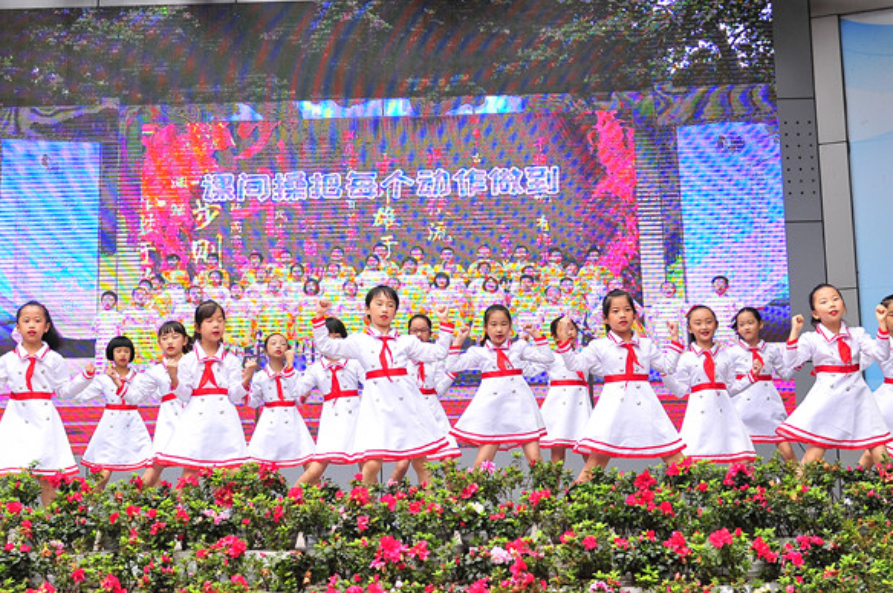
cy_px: 193
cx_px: 404
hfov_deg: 31.6
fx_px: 1578
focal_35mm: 64
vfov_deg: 21.2
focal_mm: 31
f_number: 3.2
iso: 320
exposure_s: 1/800
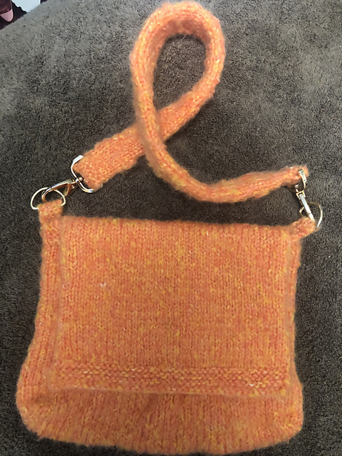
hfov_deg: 49.7
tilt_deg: -87.7
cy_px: 228
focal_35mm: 28
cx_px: 171
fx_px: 369
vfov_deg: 63.4
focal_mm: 3.99
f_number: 1.8
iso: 100
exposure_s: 1/4
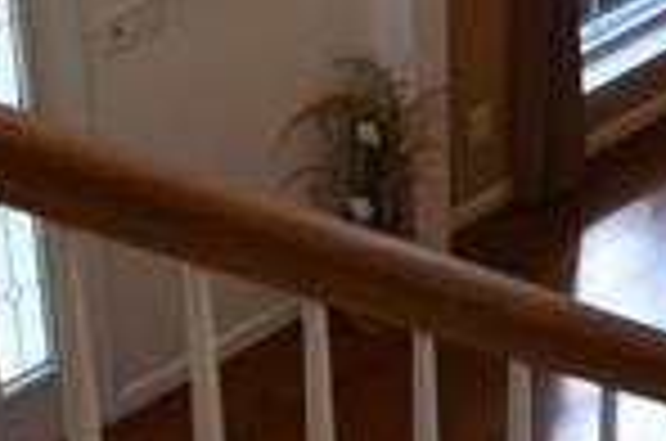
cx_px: 292
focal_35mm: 127
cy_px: -396
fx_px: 2341
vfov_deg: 10.1
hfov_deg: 16.2
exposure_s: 1/80
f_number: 4.2
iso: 400
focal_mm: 11.5
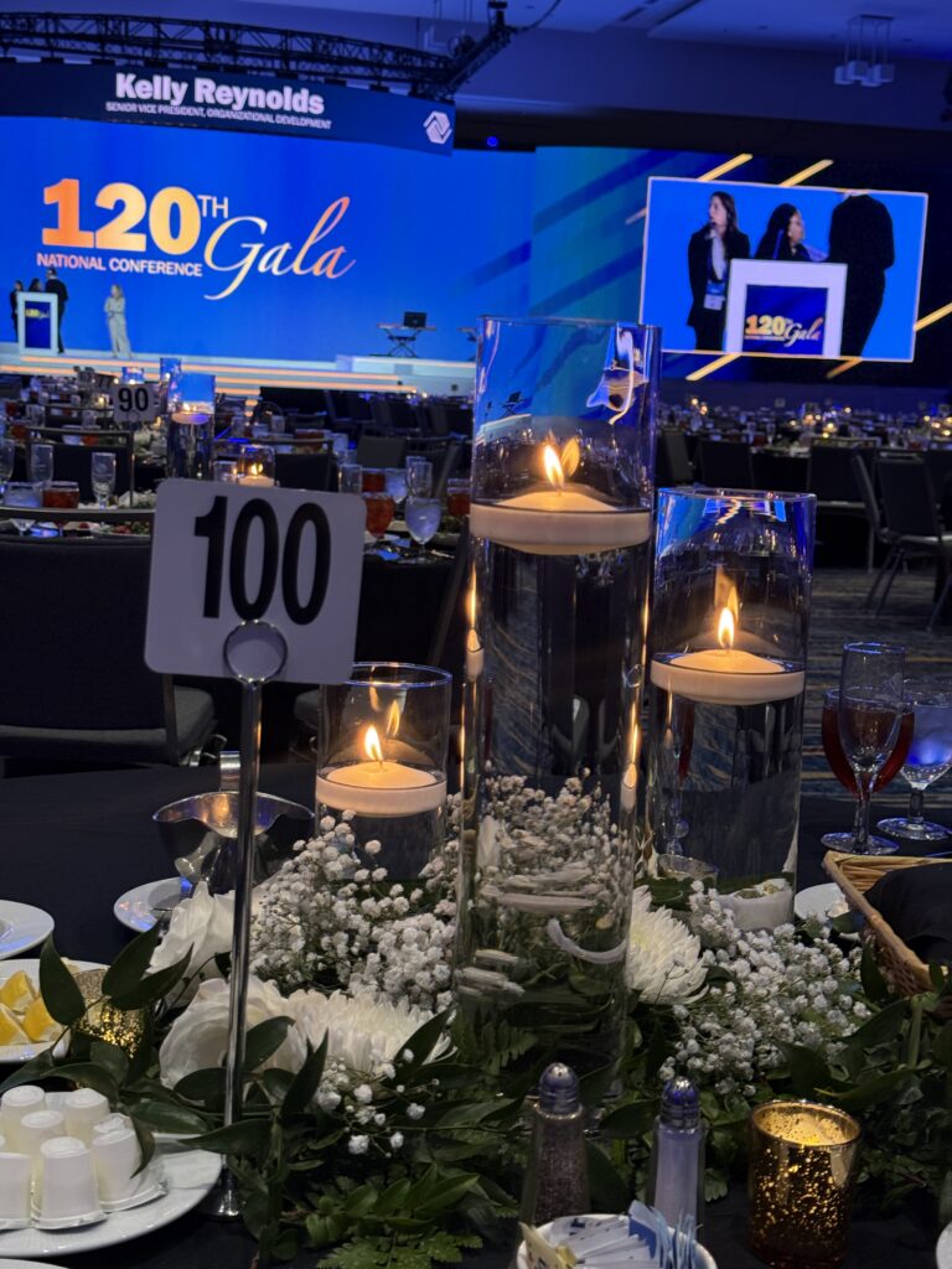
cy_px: 634
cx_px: 476
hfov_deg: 30.3
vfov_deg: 39.7
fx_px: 1760
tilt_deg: -7.9
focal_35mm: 48
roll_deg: -3.0
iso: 200
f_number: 1.78
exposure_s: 1/60
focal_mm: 6.76
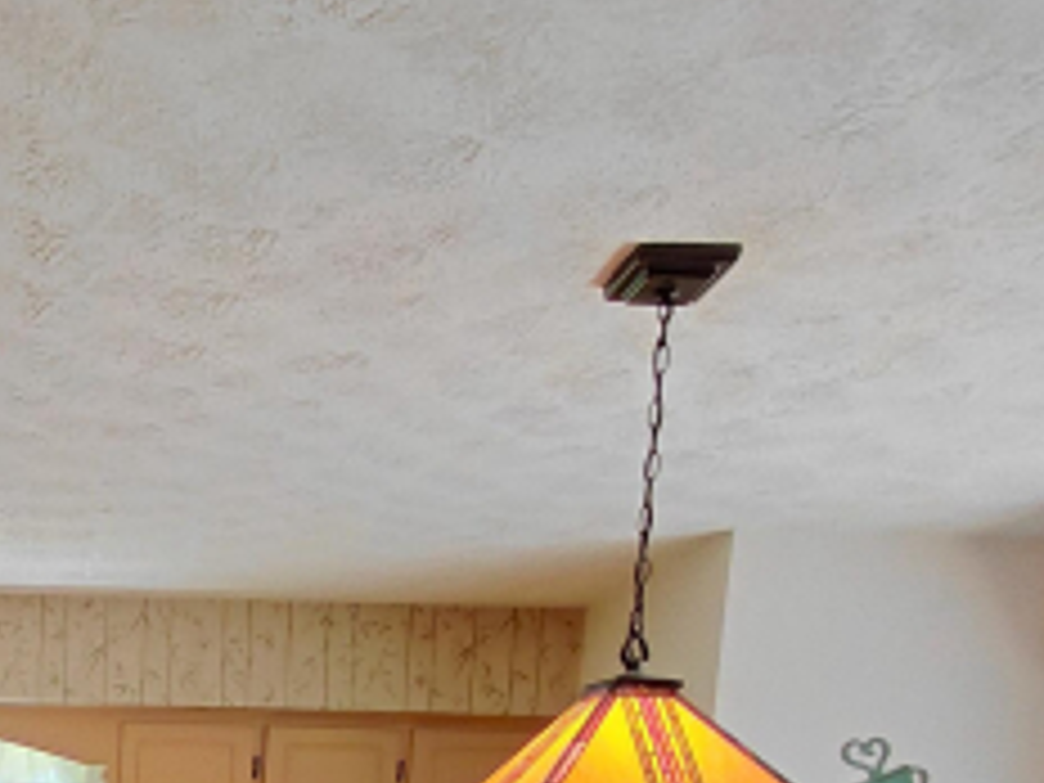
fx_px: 1387
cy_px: 1116
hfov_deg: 37.5
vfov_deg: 25.3
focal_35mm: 46
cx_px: 38
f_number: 2.2
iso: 200
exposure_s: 1/40
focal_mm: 1.64
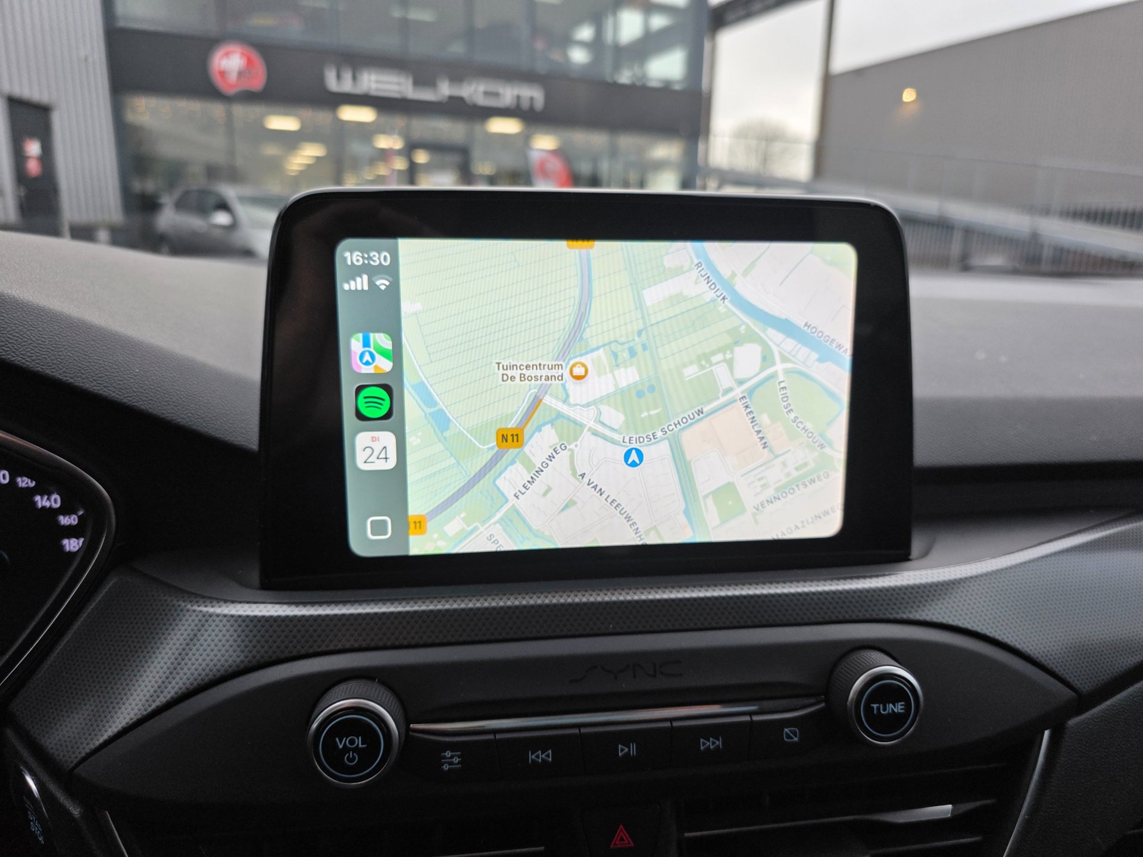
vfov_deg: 58.9
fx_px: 759
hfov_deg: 73.9
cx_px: 572
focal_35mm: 23
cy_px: 428
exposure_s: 1/180
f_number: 1.7
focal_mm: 6.3
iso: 64
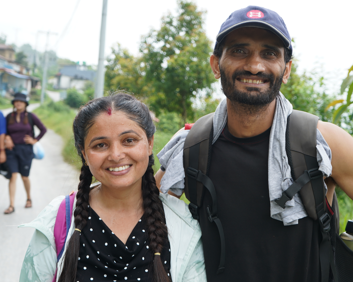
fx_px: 648
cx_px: 197
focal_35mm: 62
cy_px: 123
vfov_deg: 24.6
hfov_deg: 30.5
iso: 100
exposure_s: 1/80
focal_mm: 42
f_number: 5.6
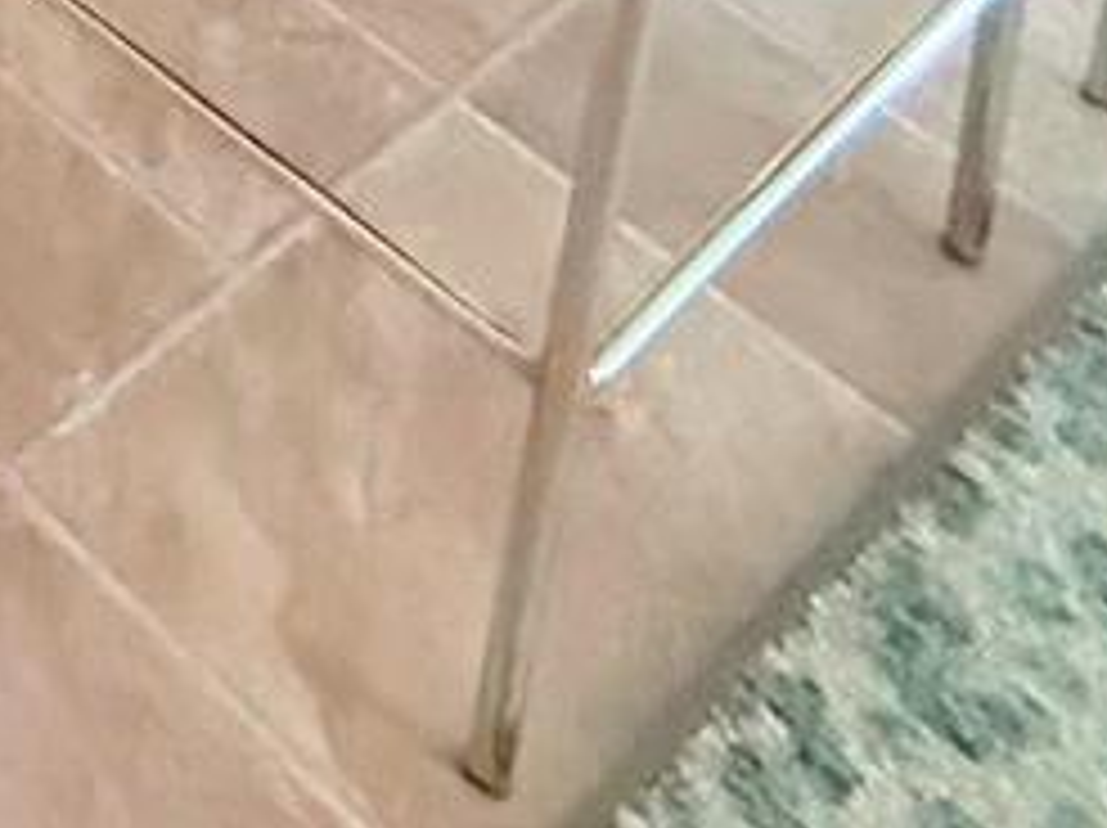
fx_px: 2620
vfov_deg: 11.4
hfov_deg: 14.7
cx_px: -1562
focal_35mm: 82
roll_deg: -0.7
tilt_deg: -18.7
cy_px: -1593
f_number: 2.2
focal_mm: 2.22
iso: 640
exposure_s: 1/60
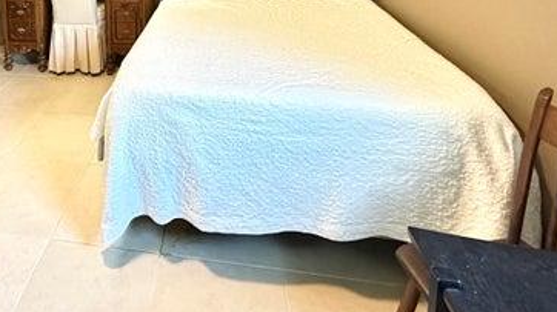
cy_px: -52
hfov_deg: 66.6
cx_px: 157
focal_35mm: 27
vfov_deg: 35.0
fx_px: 398
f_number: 2.2
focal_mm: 2.22
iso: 1000
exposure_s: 1/60
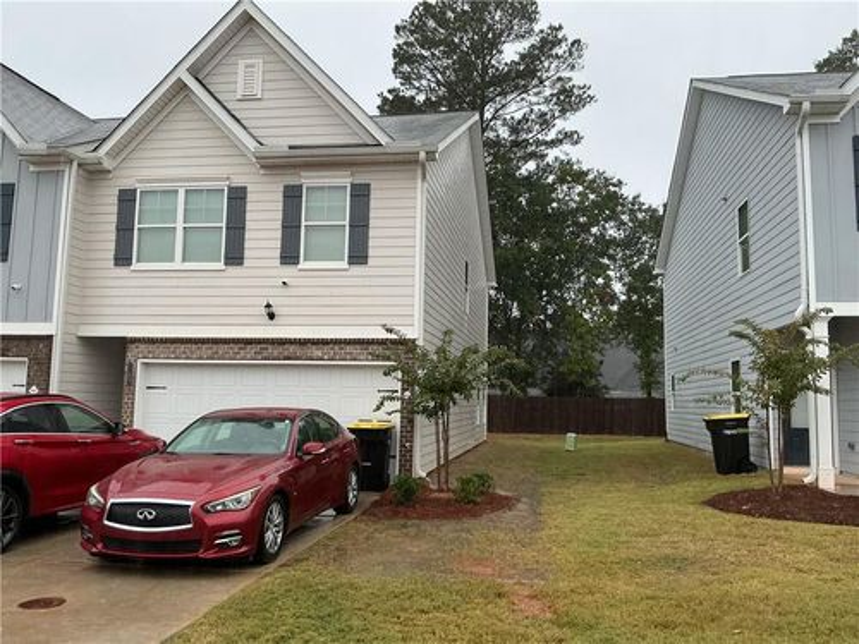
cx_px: 430
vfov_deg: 48.2
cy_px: 322
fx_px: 720
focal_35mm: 29
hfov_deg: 61.7
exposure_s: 1/60
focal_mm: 3
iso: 80
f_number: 1.8
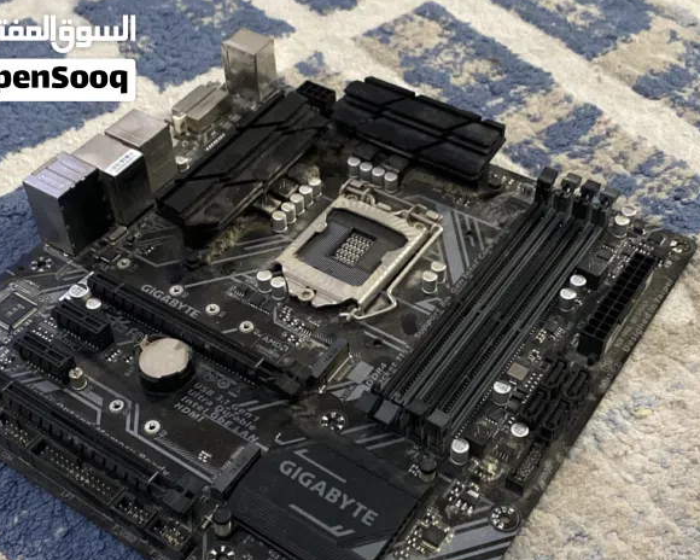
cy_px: 275
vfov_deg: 51.5
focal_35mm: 28
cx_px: 317
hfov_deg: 62.1
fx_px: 580
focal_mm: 4.25
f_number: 1.8
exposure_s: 1/25
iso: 640
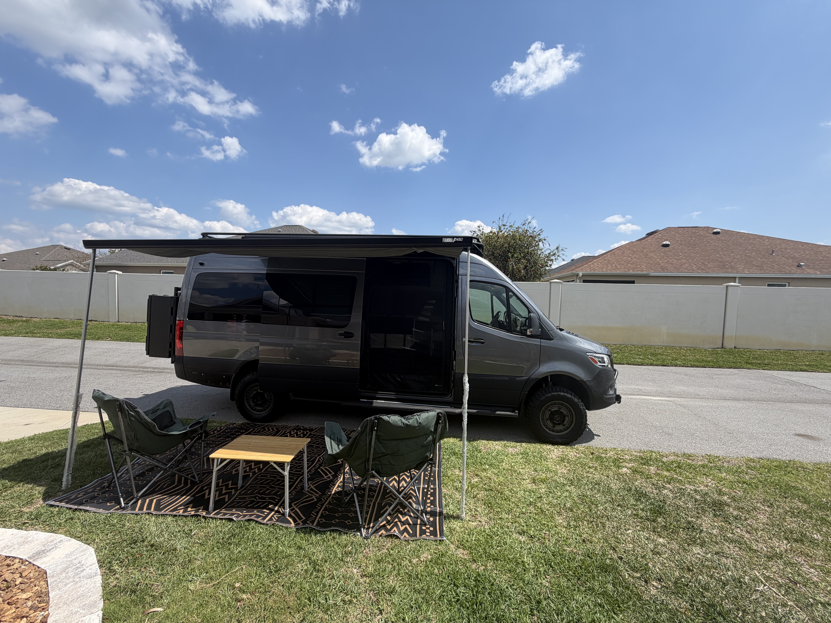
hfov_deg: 102.1
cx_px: 416
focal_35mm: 14
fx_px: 336
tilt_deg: -2.7
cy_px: 312
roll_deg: -2.1
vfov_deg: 85.7
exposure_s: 1/853
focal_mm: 2.22
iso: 20
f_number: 2.2
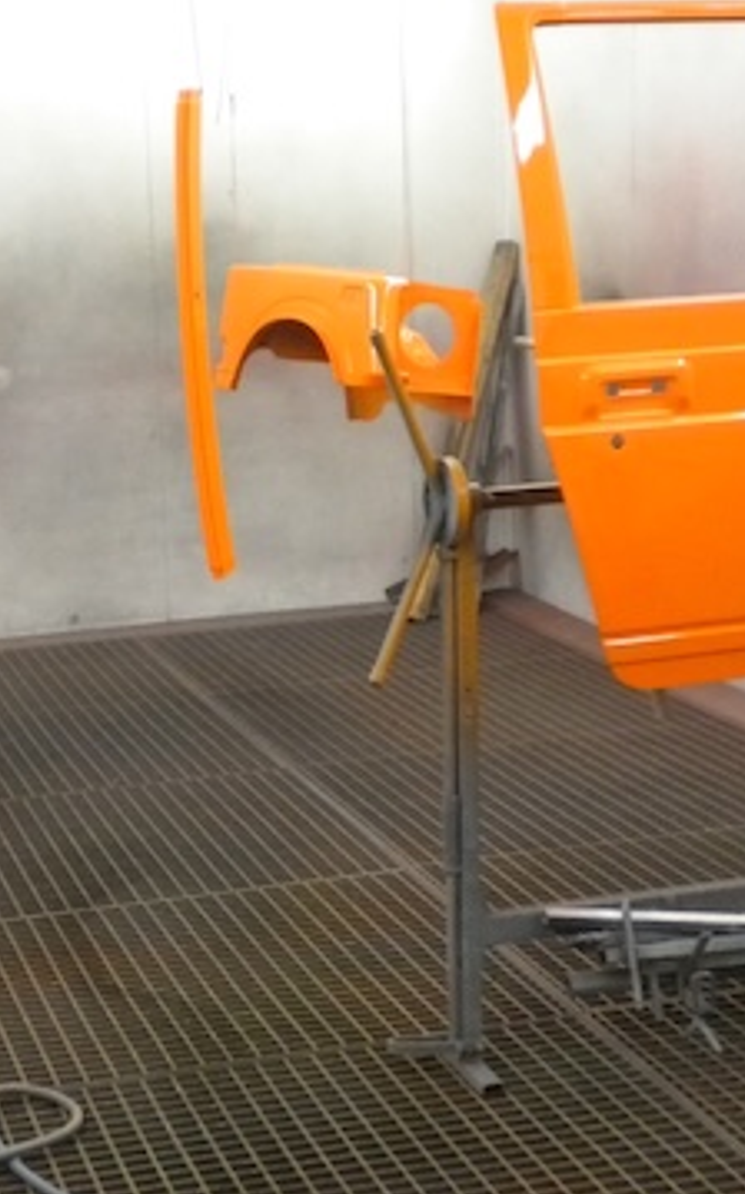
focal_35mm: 62
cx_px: 160
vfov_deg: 33.0
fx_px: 2017
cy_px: 639
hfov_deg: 20.7
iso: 400
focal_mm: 6.3
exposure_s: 1/130
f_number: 3.1
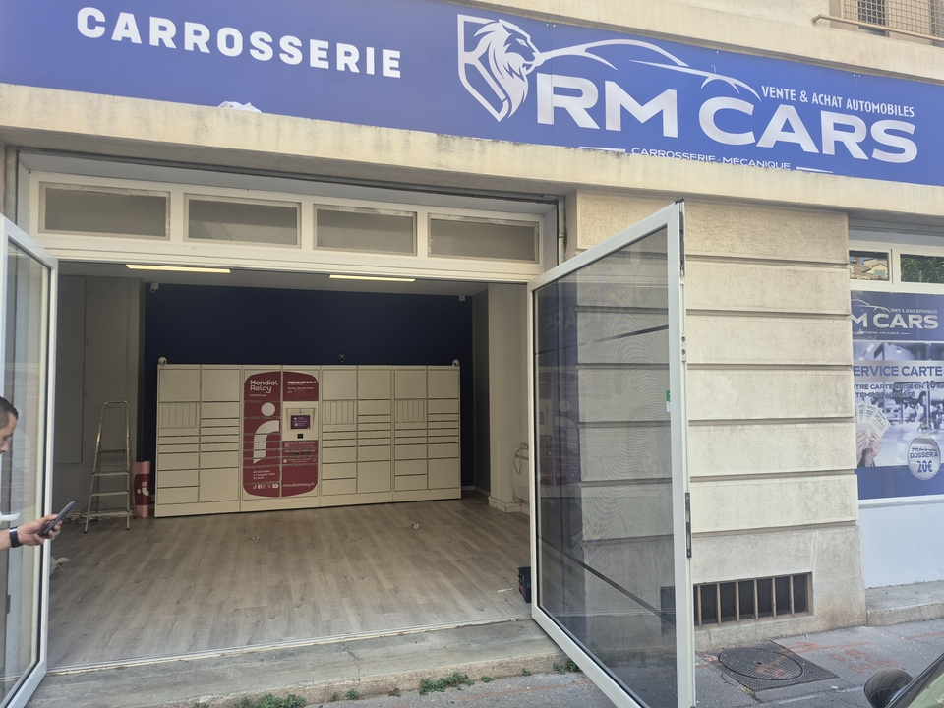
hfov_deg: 73.9
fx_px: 627
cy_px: 354
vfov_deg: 58.9
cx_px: 472
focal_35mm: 23
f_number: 1.8
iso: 25
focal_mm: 5.4
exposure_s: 1/183
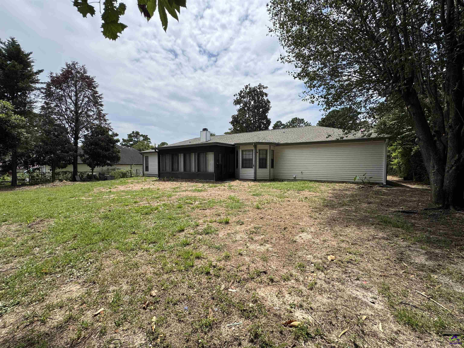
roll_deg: -0.3
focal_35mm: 14
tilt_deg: -2.3
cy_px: 174
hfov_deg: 102.1
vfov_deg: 85.7
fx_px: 188
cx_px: 232
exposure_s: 1/2028
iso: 50
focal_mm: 2.22
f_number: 2.2
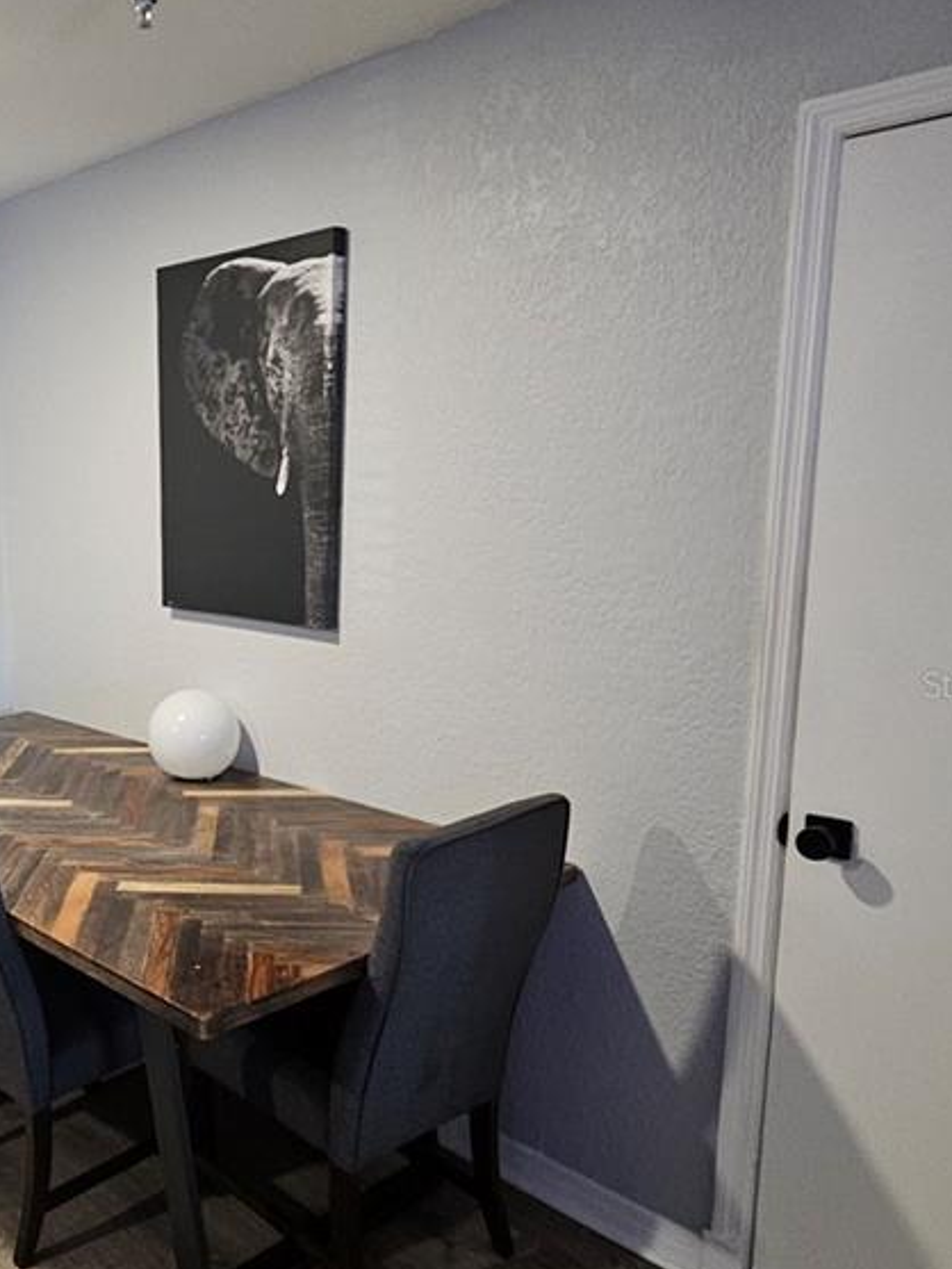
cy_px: 683
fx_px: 1026
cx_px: 59
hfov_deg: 44.3
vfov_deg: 63.3
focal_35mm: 28
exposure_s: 1/30
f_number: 2.2
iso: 500
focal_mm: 2.2
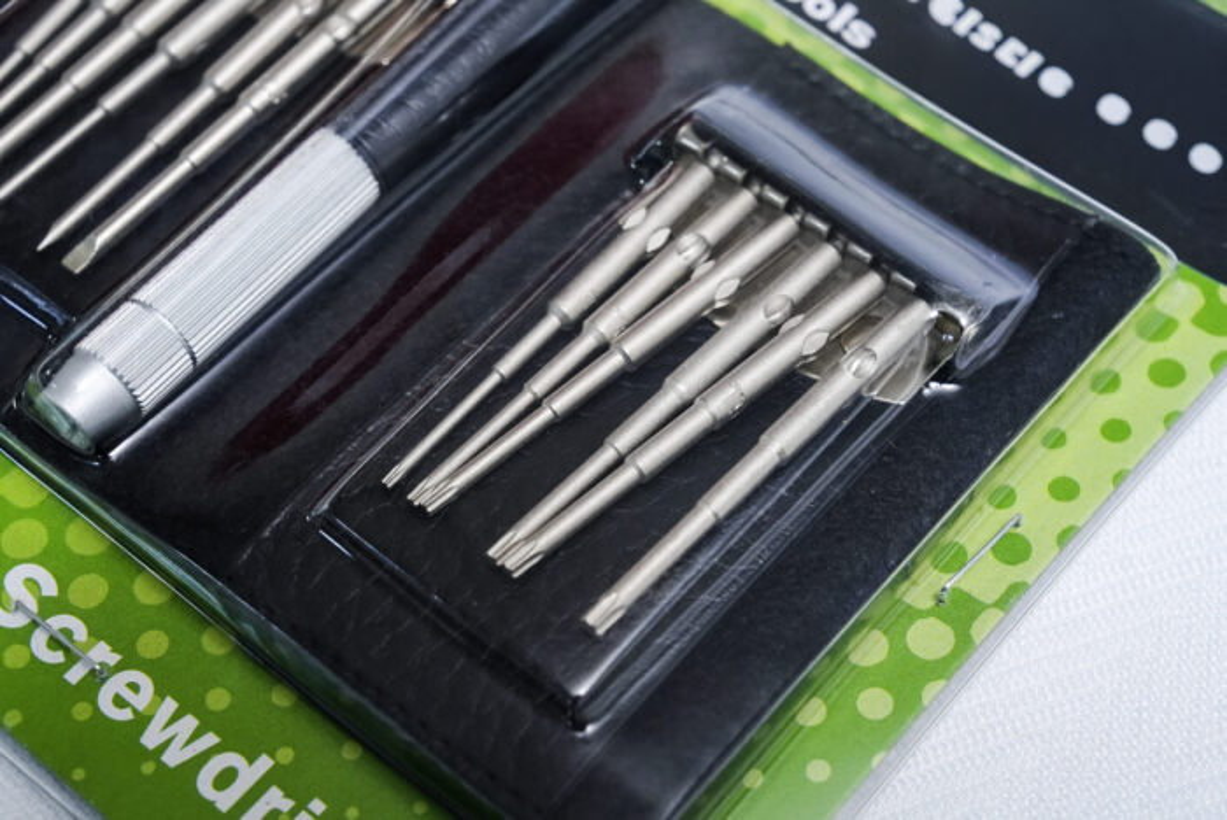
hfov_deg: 28.8
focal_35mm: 70
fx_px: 2388
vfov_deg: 19.5
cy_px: 410
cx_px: 614
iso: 3200
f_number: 10
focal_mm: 70
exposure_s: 1/160
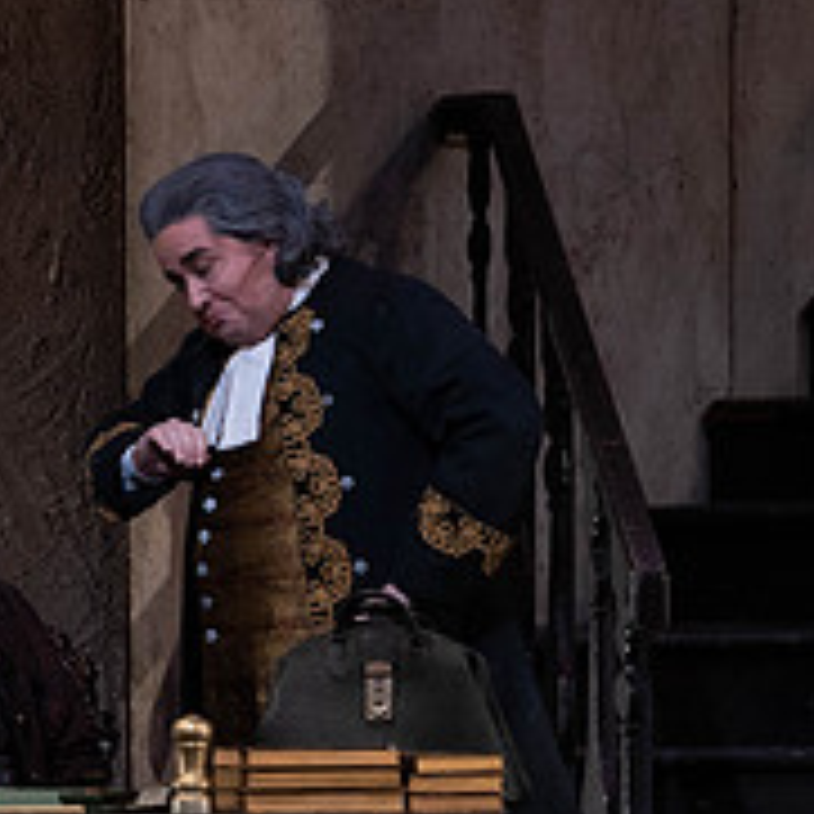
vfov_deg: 3.3
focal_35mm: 536
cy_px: 555
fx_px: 14260
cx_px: -121
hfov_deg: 3.3
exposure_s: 1/250
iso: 3200
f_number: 9
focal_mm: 197
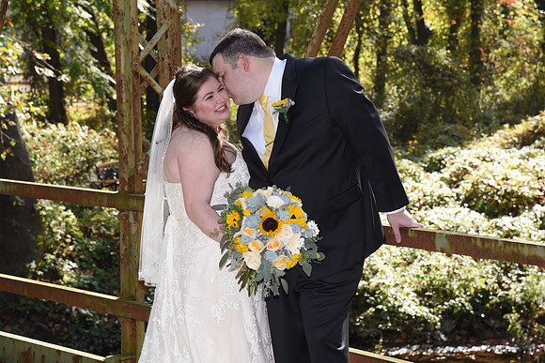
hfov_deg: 19.5
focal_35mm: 105
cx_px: 272
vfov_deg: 13.0
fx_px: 1590
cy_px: 182
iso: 640
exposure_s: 1/200
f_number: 9
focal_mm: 105
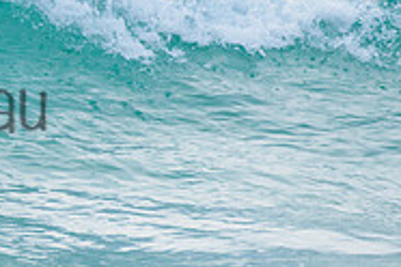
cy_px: -13
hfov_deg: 1.1
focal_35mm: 1911
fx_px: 21285
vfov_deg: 0.7
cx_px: -305
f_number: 5.6
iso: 280
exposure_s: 1/2000
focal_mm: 500
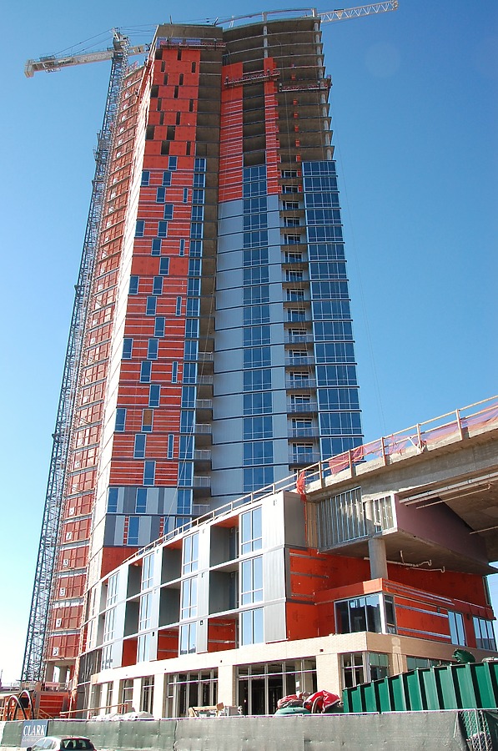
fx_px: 625
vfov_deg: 62.0
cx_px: 249
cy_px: 376
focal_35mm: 30
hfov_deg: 43.5
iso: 320
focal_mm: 20
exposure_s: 1/250
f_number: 10
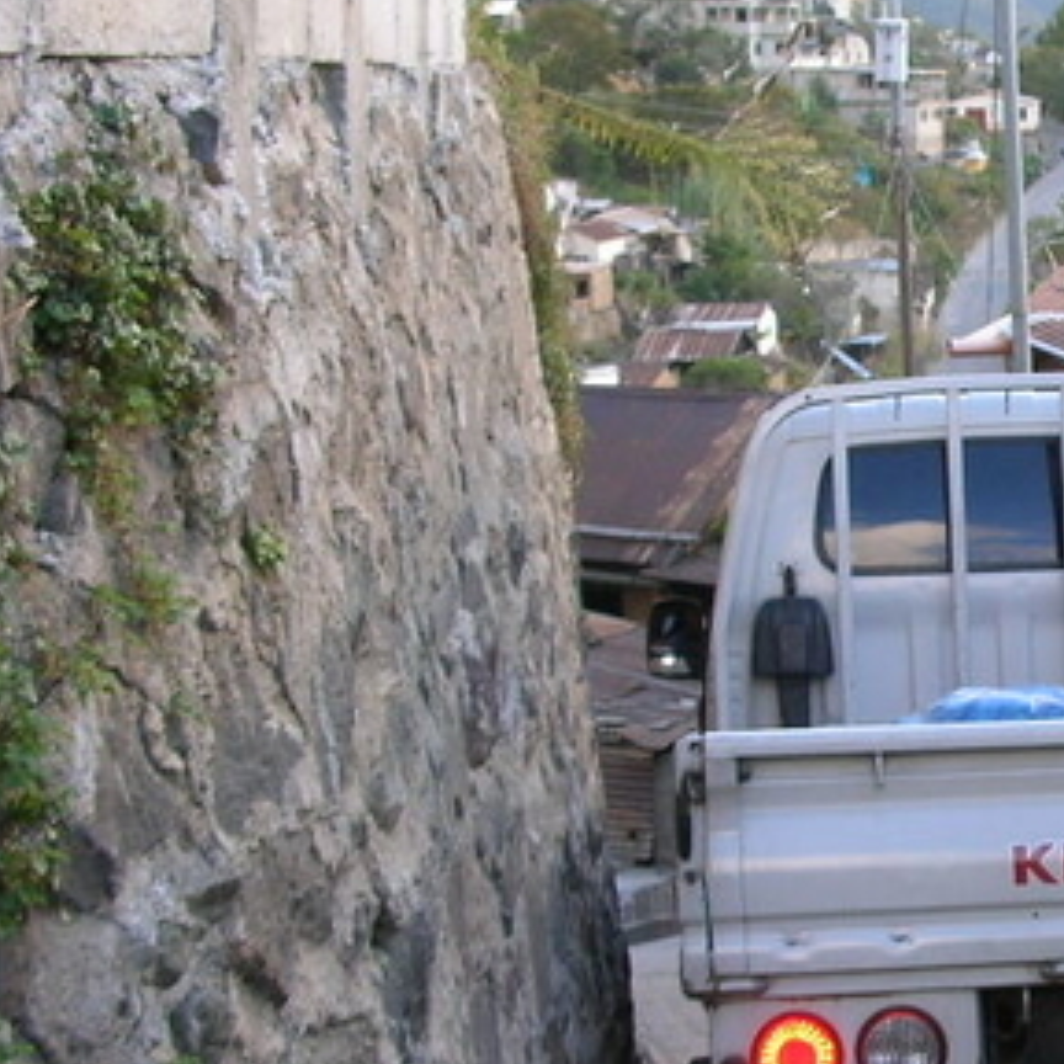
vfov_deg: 20.2
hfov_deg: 19.2
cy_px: 624
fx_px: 2991
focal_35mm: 86
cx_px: 1208
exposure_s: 1/54
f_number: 3
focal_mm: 5.8
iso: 50
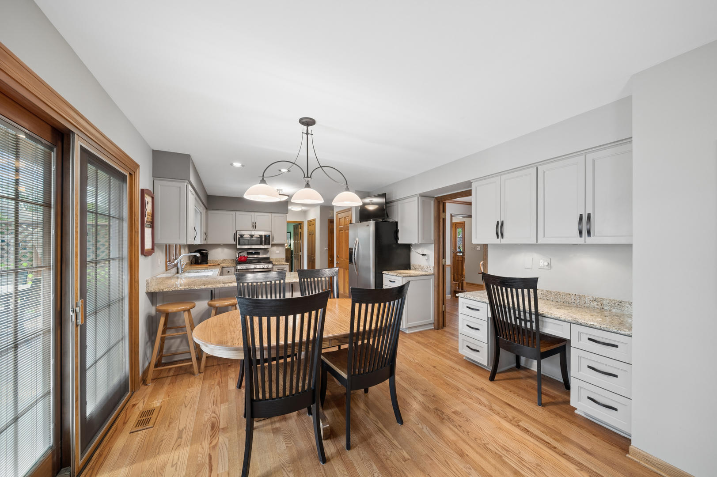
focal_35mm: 13
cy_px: 238
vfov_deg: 85.4
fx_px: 259
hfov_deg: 108.4
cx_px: 358
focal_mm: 13
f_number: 8
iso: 400
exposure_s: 1/10
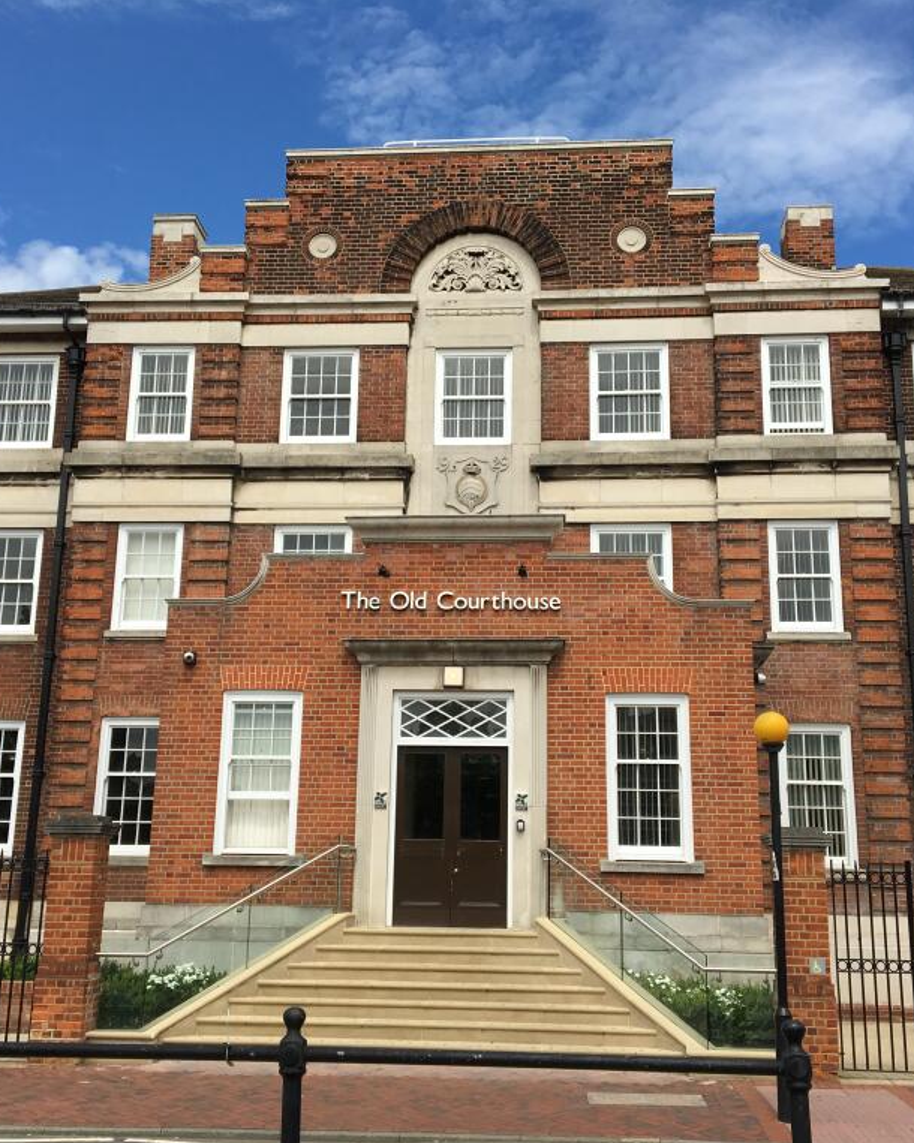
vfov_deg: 47.9
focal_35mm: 38
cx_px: 457
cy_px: 572
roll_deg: -0.5
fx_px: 1285
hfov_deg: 39.1
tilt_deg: +14.2
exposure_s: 1/1672
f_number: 2.2
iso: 25
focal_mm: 4.15
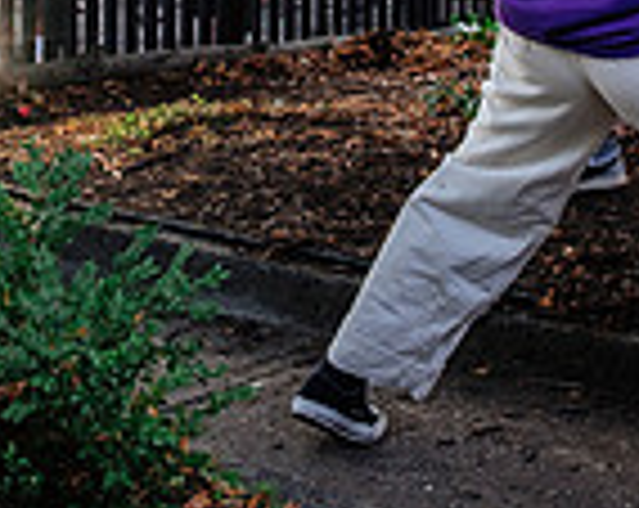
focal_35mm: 96
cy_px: -290
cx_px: 274
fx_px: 1812
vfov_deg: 14.7
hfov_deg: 20.0
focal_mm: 16.5
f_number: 2.8
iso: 400
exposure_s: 1/125
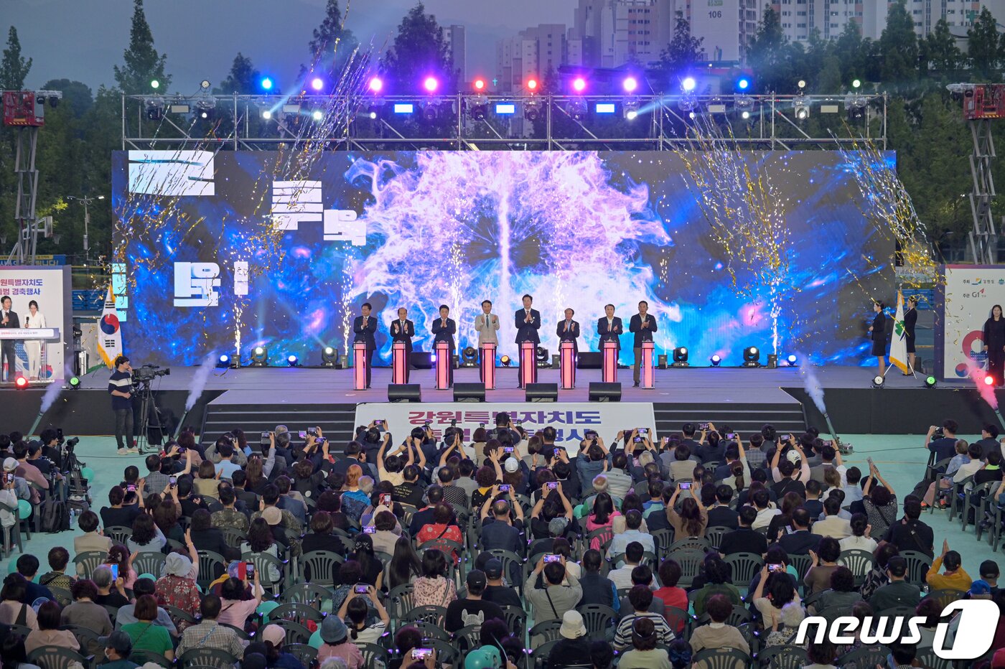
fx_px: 2372
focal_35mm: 85
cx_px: 502
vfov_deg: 16.1
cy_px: 334
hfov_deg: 23.9
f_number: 5.6
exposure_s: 1/250
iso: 1000
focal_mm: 85
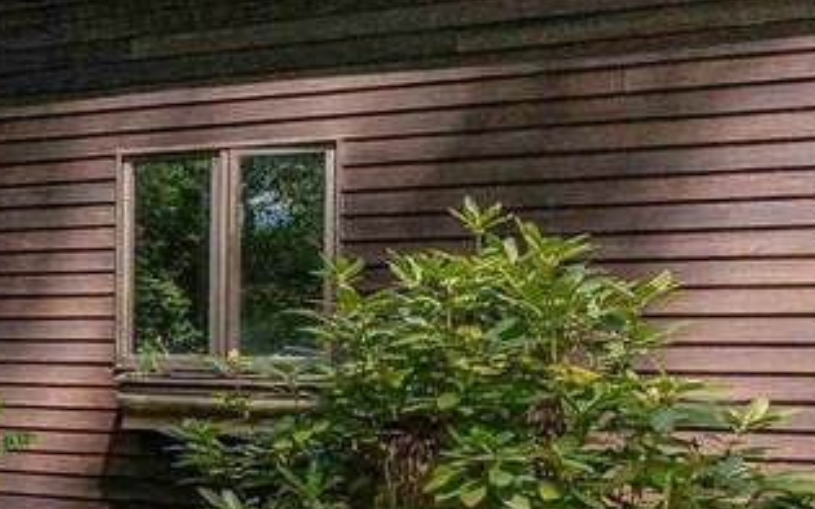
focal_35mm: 58
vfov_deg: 22.4
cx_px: -409
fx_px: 1288
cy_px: 234
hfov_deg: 25.9
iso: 320
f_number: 8
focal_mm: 14
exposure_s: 1/500
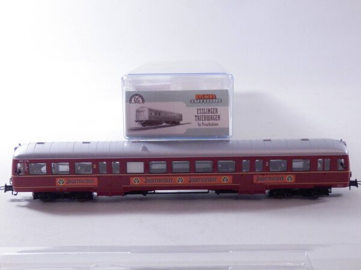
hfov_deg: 29.4
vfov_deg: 22.3
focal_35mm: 66
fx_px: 688
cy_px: 135
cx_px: 180
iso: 800
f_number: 4.4
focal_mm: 11.9
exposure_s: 1/160
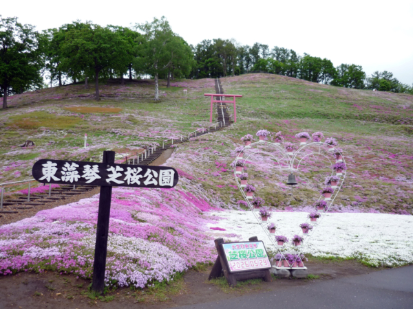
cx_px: 206
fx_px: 394
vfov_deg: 42.9
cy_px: 154
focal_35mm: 33
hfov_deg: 55.4
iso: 100
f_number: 2.8
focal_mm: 5.5
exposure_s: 1/80
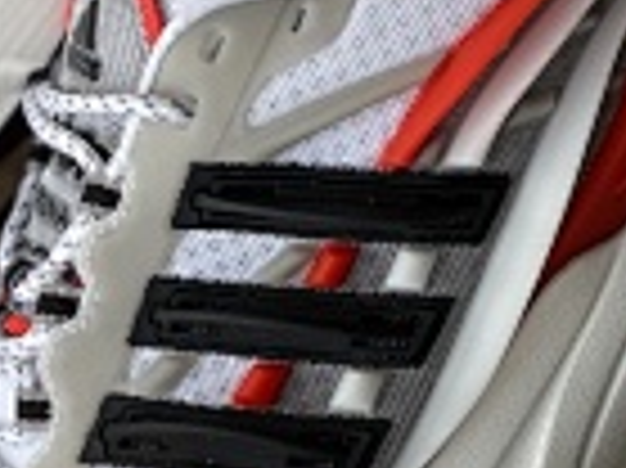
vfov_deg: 6.5
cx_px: 18
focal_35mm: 230
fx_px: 4156
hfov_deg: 8.6
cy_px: 232
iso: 64
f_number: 2.2
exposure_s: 1/121
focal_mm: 7.5
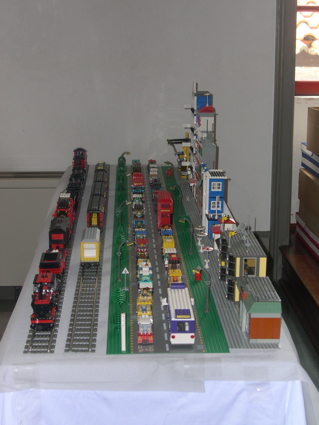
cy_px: 212
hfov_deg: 21.9
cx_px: 160
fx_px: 823
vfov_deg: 29.0
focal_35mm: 67
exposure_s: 1/60
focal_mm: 14.2
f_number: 3.7
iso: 133
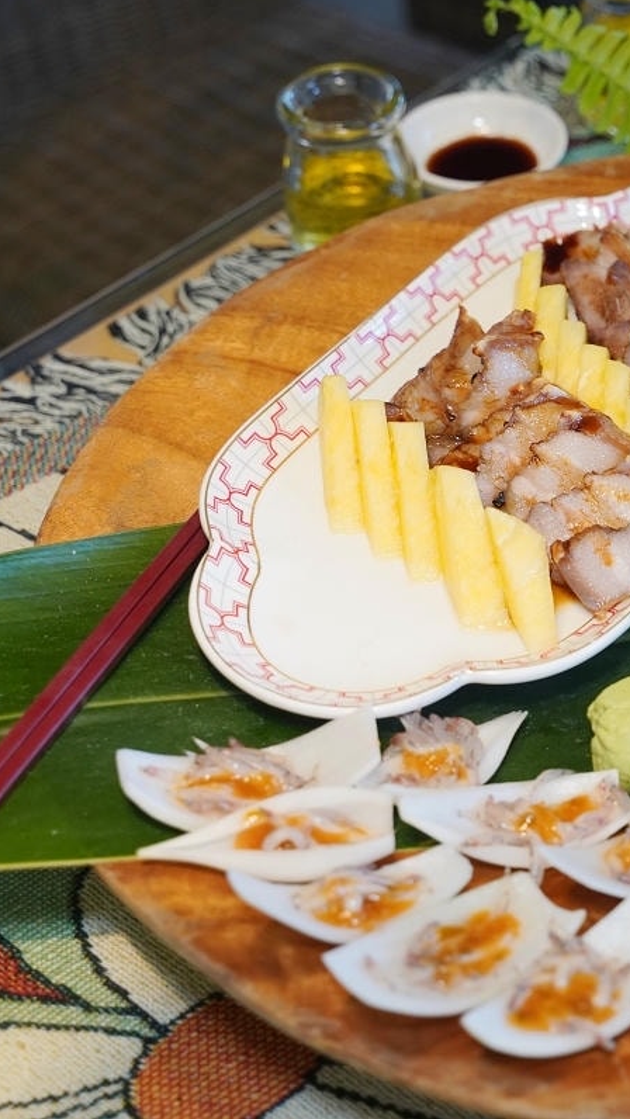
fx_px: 2345
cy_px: 558
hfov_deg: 14.7
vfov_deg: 26.8
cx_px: 785
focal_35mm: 79
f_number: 4
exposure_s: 1/160
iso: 1250
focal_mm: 50
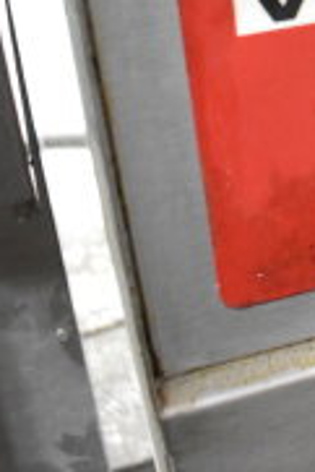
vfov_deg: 21.6
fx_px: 1192
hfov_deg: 12.6
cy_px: 4
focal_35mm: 91
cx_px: 687
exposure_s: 1/80
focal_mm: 18
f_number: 4.5
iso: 6400
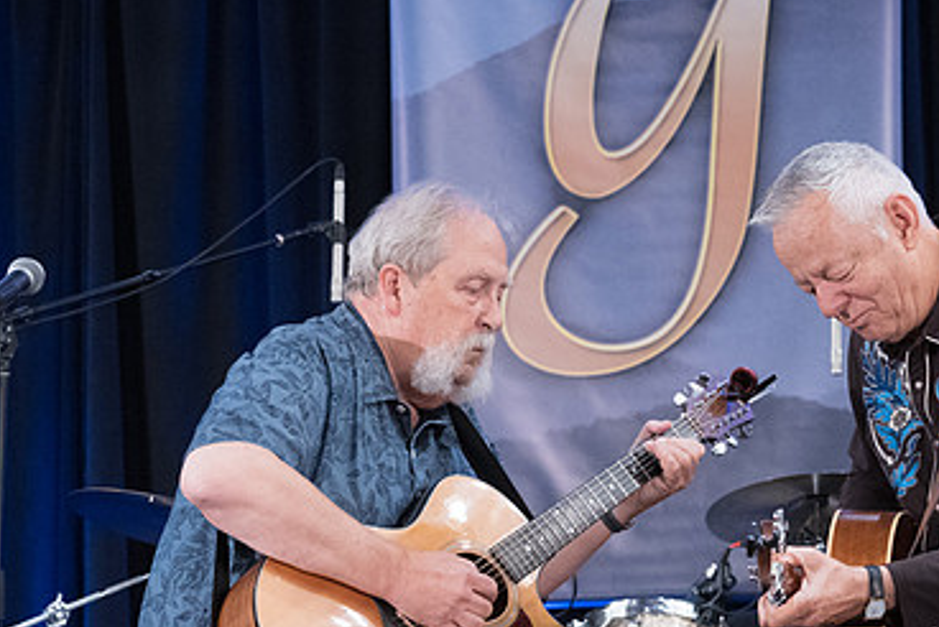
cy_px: 452
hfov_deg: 13.8
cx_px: 717
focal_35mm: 148
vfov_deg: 9.3
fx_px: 3863
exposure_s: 1/250
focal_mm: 94
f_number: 5.6
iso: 12800
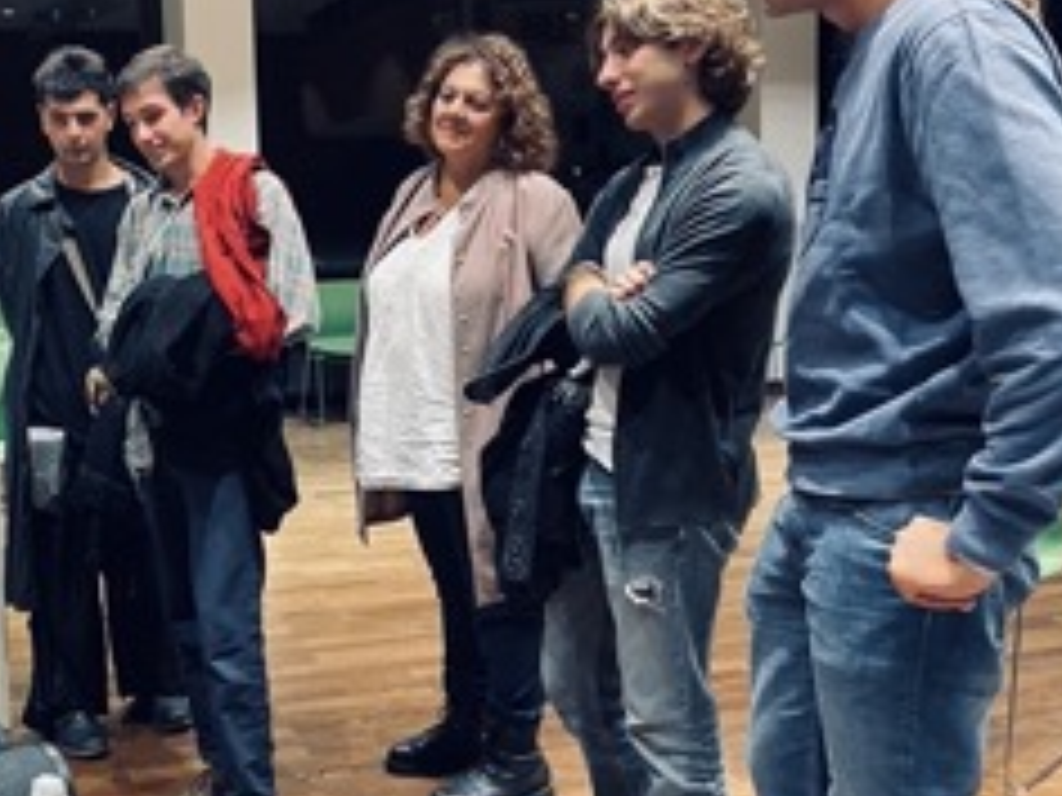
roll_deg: +1.6
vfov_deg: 32.9
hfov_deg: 41.5
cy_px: 360
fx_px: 1350
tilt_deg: -5.6
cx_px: 248
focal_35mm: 44
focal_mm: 4.2
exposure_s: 1/33
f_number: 1.6
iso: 500
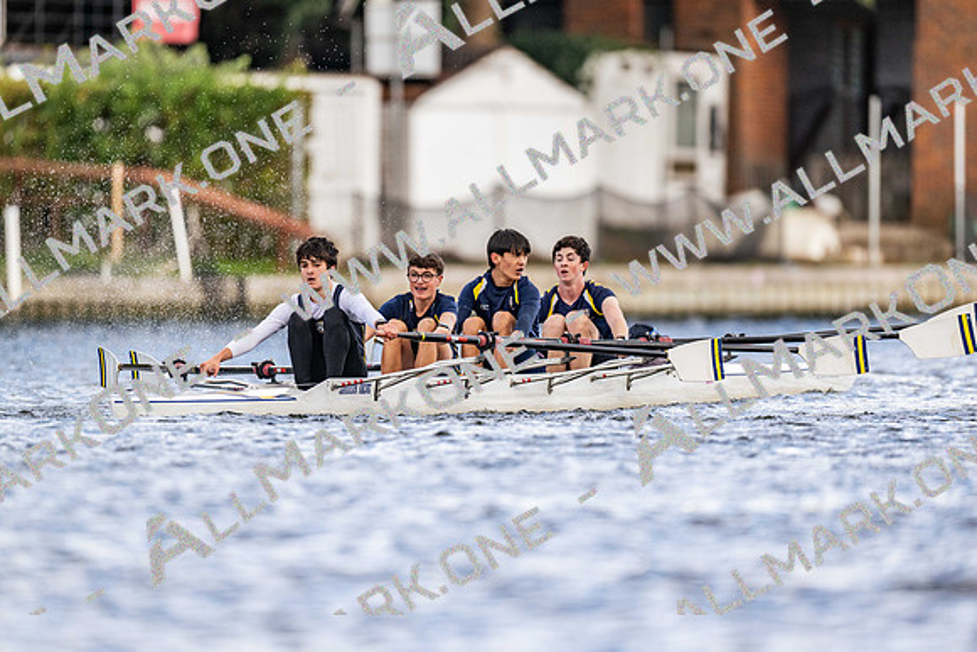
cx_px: 488
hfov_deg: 3.4
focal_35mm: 600
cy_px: 326
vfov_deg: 2.3
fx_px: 16295
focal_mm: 600
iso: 640
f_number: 4
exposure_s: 1/2500
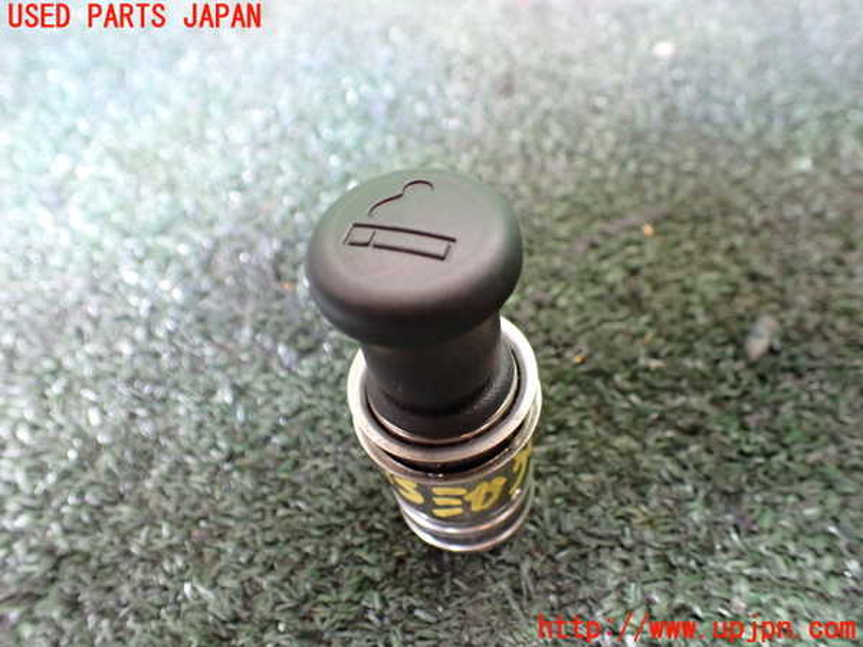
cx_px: 432
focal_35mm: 30
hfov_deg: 60.0
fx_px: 748
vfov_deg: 46.8
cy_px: 324
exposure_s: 1/50
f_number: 2.3
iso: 800
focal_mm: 5.4
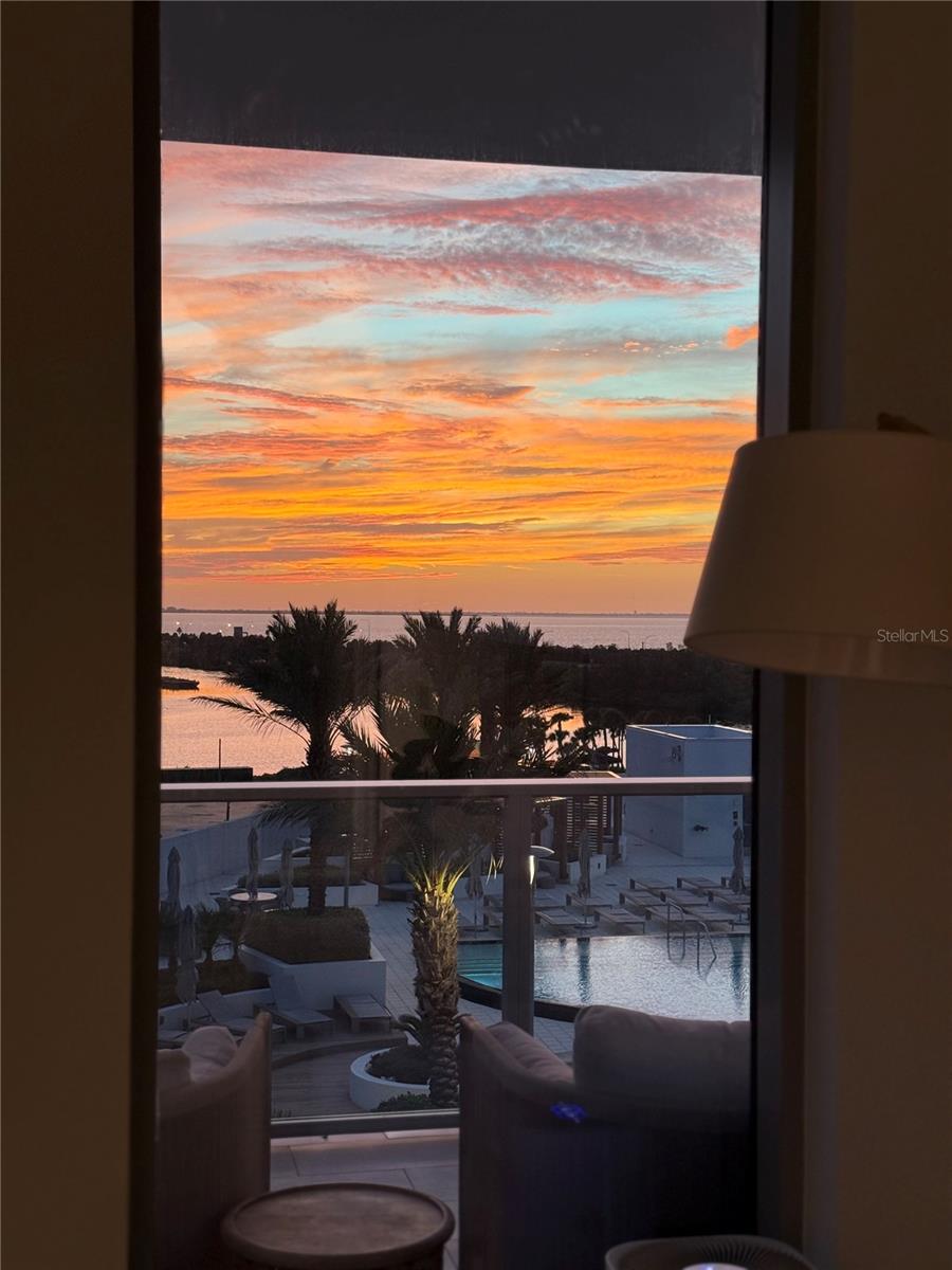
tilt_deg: -0.9
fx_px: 1760
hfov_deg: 30.3
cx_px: 476
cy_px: 635
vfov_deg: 39.7
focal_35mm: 48
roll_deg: -0.7
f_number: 1.78
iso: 50
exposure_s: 1/60
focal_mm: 6.76
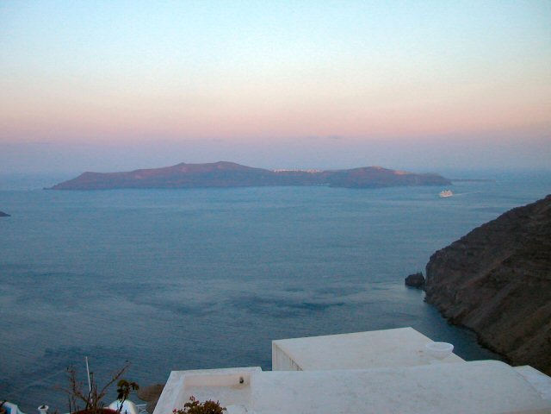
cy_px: 207
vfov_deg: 38.7
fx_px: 589
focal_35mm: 37
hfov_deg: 50.1
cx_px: 276
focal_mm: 5.6
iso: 100
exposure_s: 1/132
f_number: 2.7
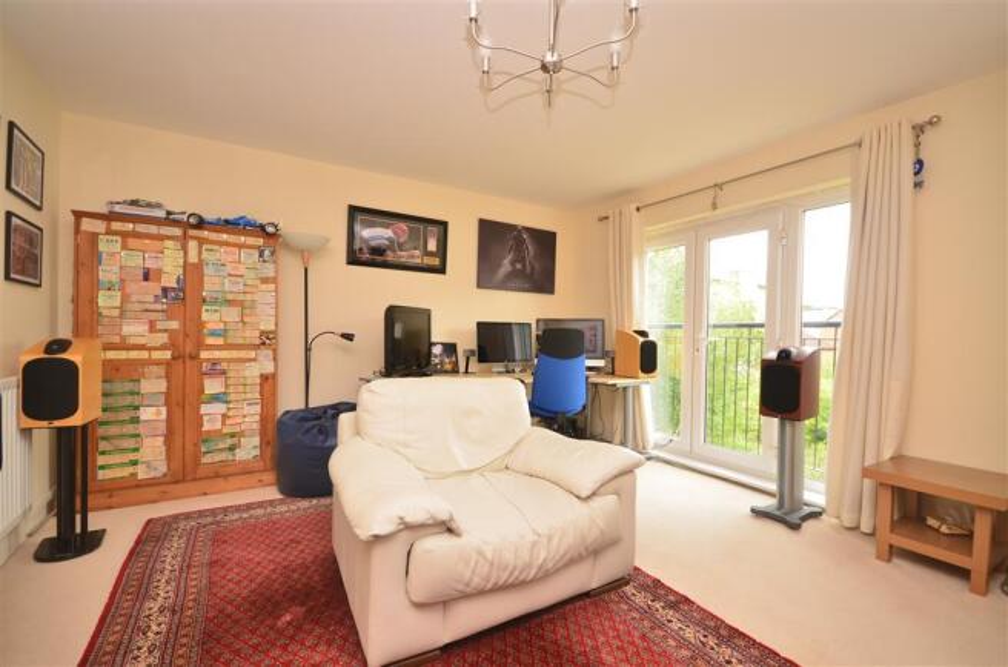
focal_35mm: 15
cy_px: 334
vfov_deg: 77.0
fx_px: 419
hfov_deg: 100.5
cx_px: 504
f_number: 5
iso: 200
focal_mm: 10
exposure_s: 1/20
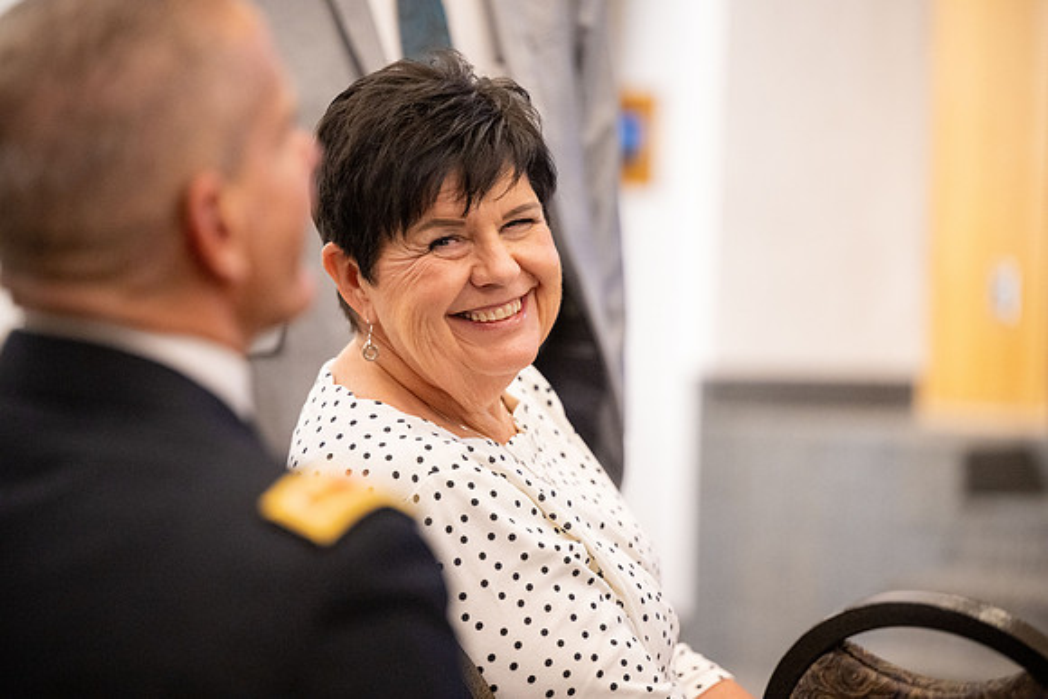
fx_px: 3785
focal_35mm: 130
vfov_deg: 10.6
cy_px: 350
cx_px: 524
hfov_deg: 15.8
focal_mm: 130
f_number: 2.8
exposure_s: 1/200
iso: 5000
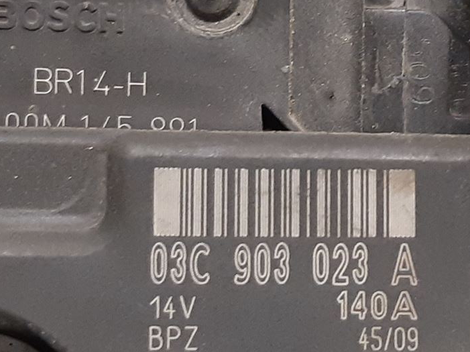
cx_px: 394
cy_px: 127
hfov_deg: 25.1
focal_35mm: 76
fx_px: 1031
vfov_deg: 19.3
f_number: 1.7
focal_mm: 3.93
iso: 250
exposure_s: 1/33
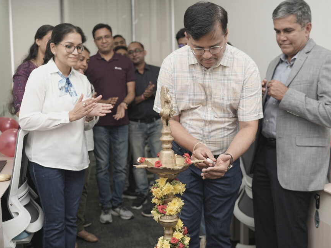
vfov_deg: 35.9
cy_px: 122
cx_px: 168
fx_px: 382
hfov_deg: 46.8
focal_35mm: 40
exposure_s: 1/250
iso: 320
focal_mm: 35
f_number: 2.8
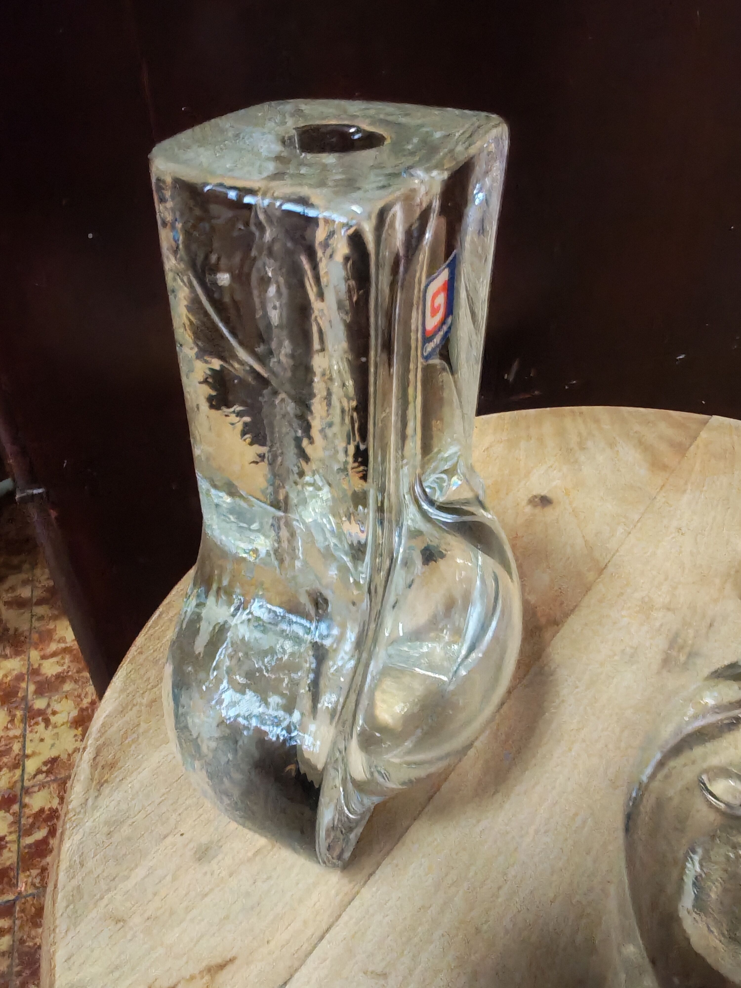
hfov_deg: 51.4
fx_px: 771
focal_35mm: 27
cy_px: 494
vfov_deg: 65.3
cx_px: 370
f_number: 2.2
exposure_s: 1/11
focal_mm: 1.96
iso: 800
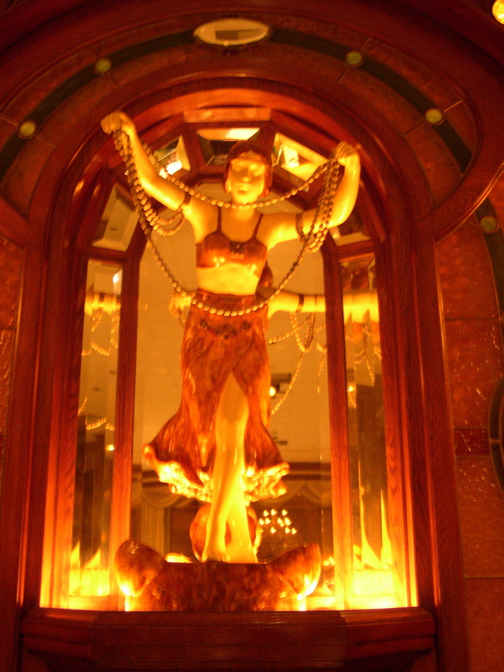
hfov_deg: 37.7
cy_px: 336
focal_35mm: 38
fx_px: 738
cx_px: 252
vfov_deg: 49.0
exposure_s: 1/2.3
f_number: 2.8
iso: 400
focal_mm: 8
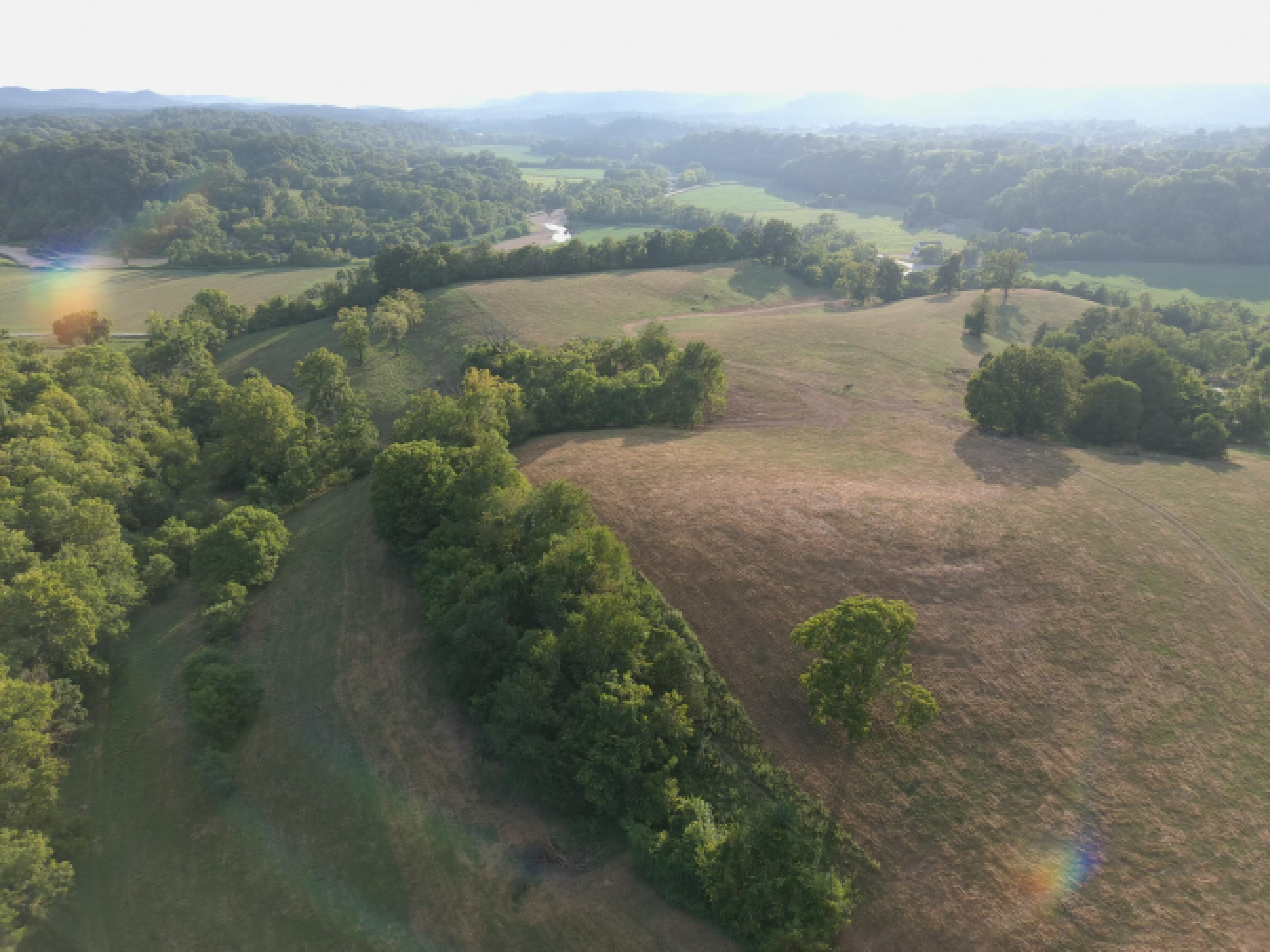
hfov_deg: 67.3
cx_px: 635
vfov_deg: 53.0
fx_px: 954
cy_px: 476
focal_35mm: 26
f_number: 1.8
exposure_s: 1/400
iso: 100
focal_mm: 4.74
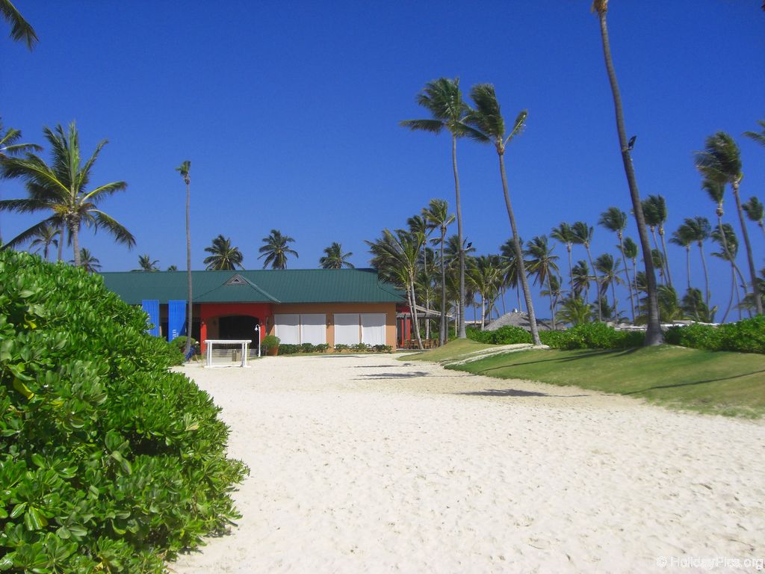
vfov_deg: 37.7
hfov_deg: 49.0
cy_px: 287
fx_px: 840
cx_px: 382
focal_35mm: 38
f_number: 8
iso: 64
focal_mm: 6.2
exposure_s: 1/250
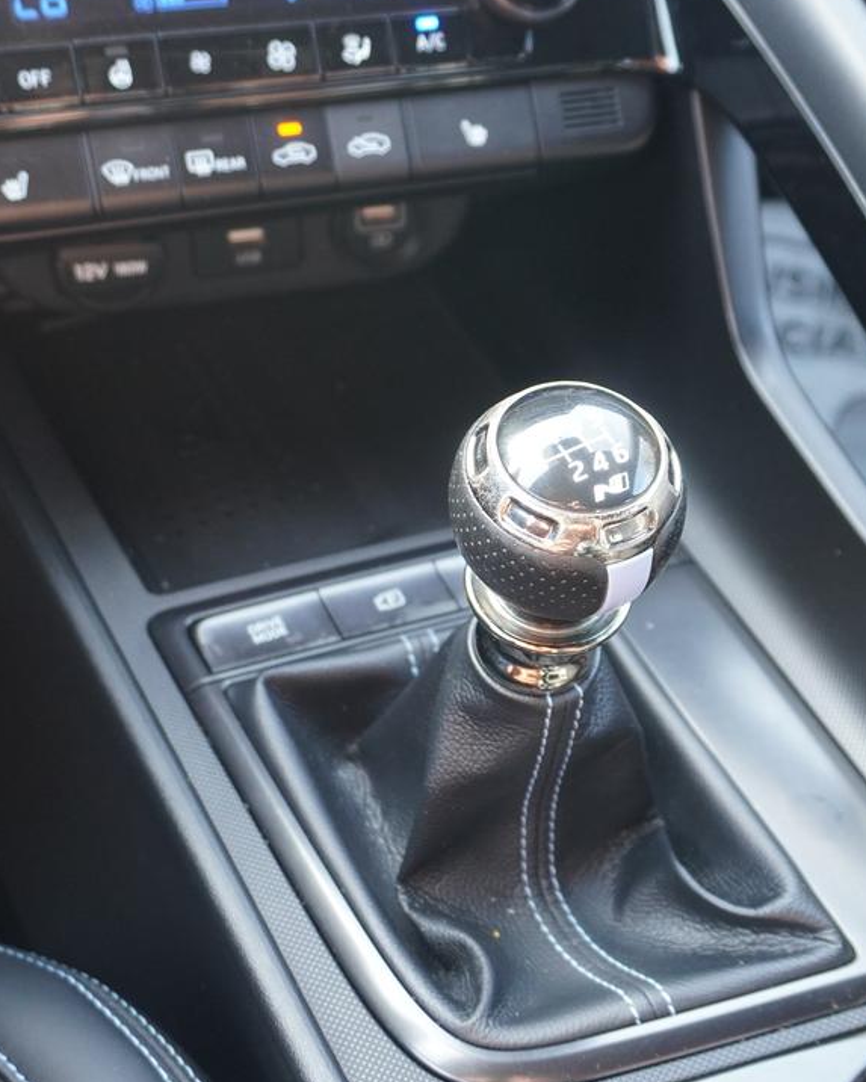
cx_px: 573
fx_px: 1532
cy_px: 502
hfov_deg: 31.3
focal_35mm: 48
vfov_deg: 38.9
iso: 800
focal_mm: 19
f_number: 4
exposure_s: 1/60
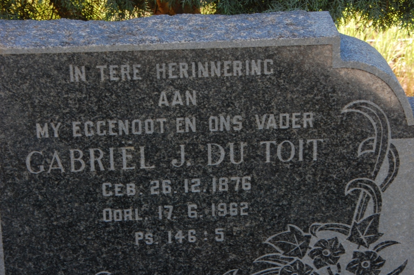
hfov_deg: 17.5
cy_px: 138
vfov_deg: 11.7
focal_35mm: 117
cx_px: 207
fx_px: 1344
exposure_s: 1/30
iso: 500
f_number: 18
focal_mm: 78
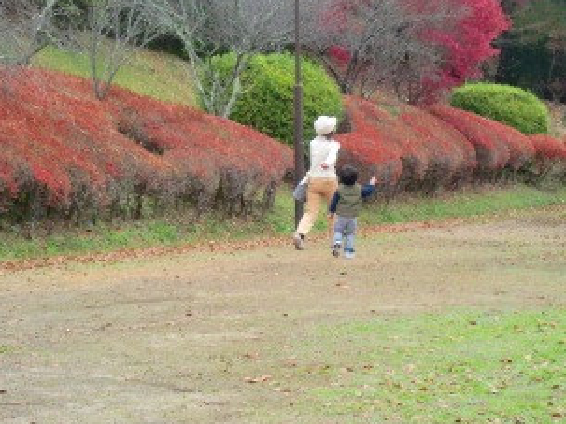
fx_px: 2484
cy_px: 179
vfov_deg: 9.8
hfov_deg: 13.0
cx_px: 292
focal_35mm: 152
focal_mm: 19.6
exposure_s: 1/125
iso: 200
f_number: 5.8
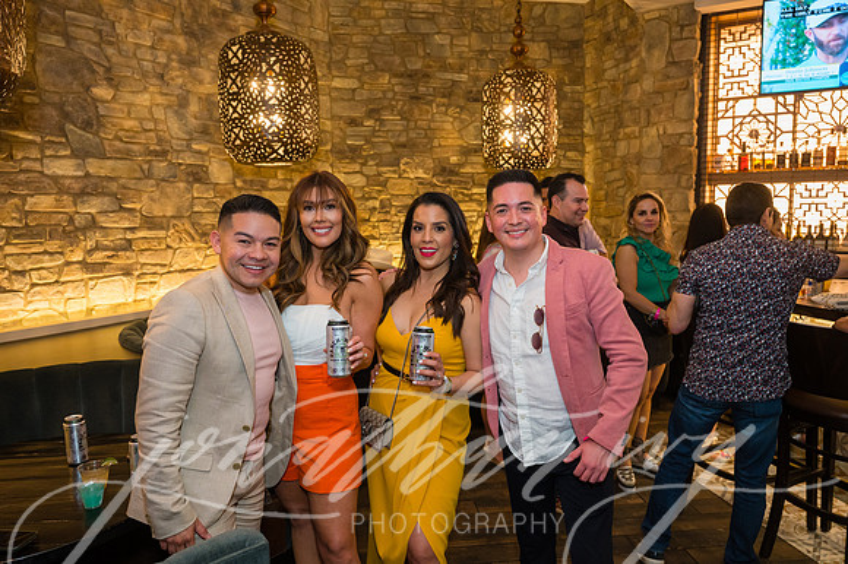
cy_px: 282
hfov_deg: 66.4
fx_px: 647
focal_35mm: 28
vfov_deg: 47.1
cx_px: 424
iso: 3200
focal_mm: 27.5
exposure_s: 1/160
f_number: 4
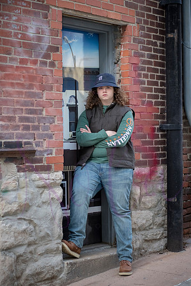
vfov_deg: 25.1
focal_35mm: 81
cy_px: 144
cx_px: 96
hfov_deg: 16.9
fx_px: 645
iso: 1250
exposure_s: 1/320
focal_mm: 80
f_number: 4
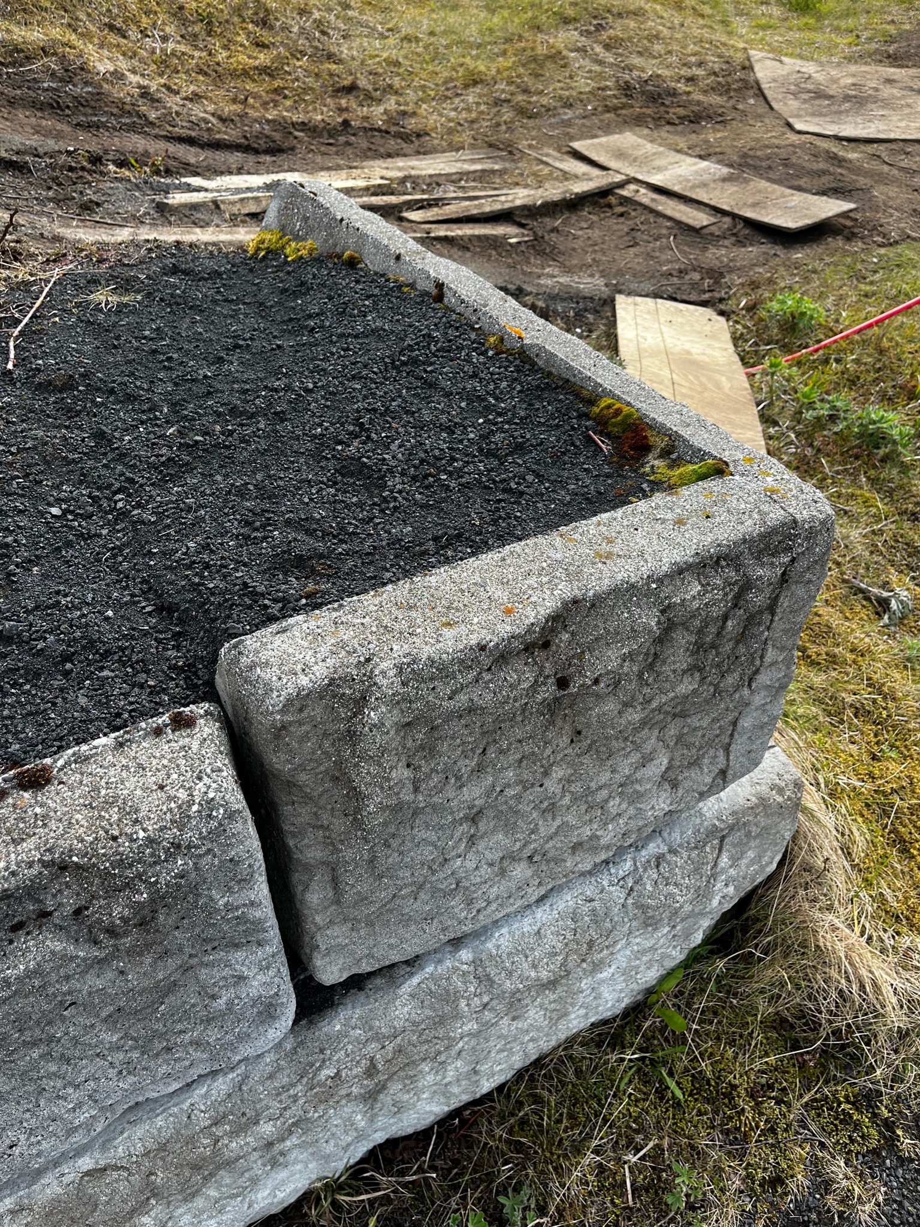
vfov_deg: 67.3
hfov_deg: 53.0
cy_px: 614
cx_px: 460
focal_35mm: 26
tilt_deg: -41.7
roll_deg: +3.8
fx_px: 922
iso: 50
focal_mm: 5.1
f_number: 1.6
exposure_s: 1/913
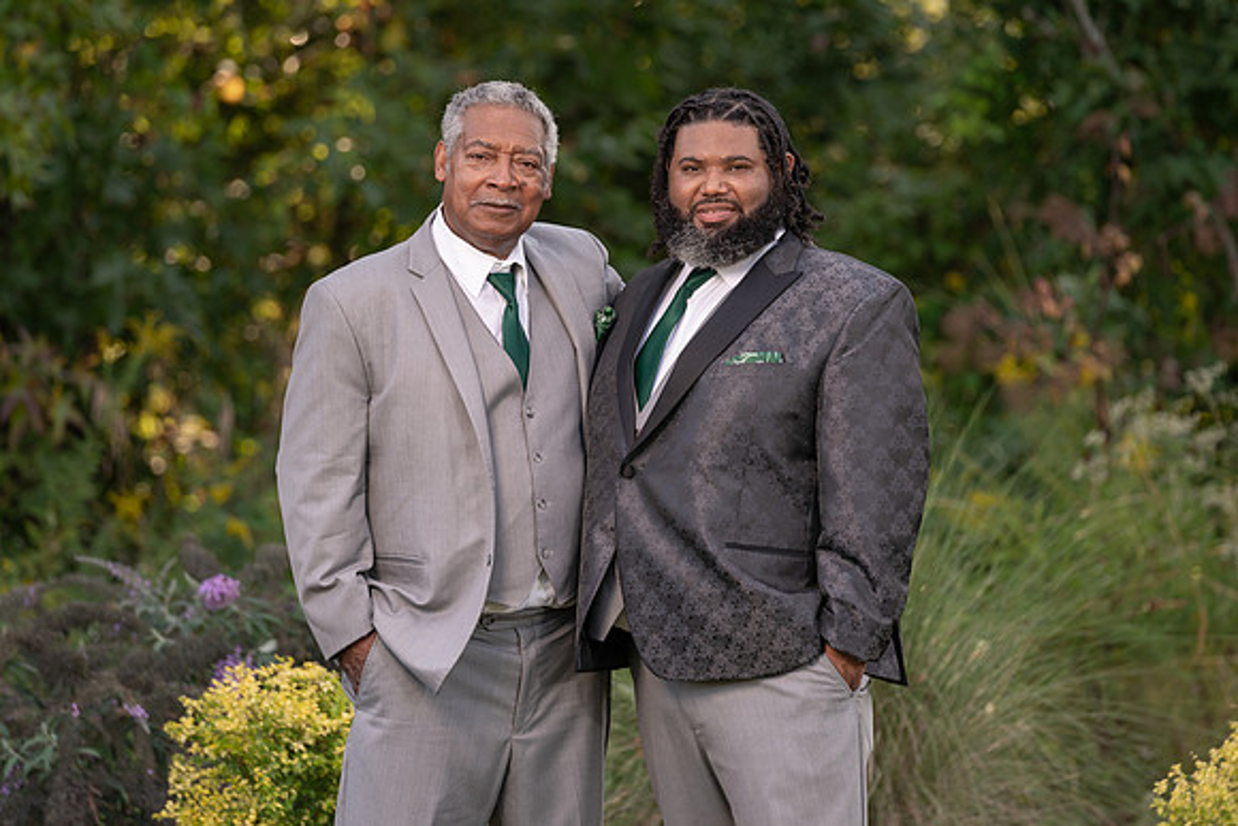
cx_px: 638
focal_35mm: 197
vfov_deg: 7.0
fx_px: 6775
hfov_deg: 10.4
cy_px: 400
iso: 100
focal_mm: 191
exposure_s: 1/200
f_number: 4
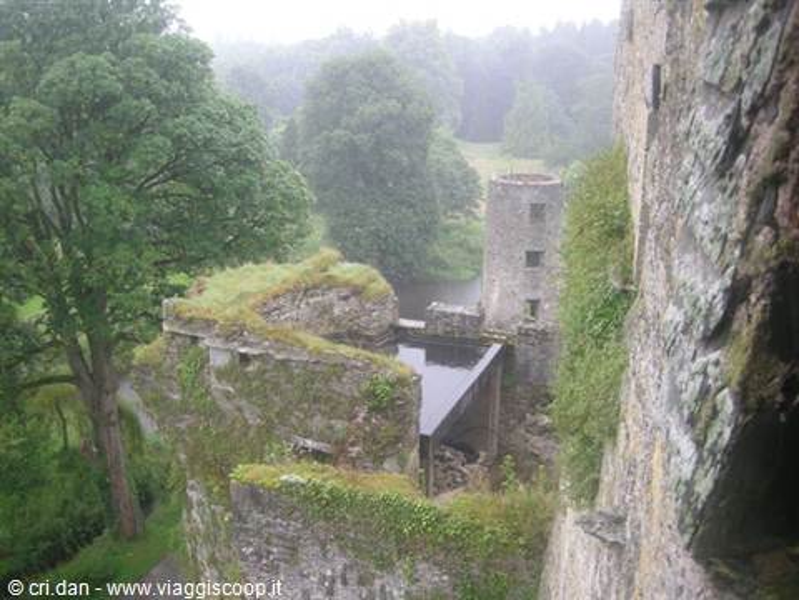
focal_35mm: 36
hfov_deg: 51.4
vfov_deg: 39.7
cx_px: 400
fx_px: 831
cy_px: 300
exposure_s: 1/59.5
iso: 85
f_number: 2.7
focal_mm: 7.5
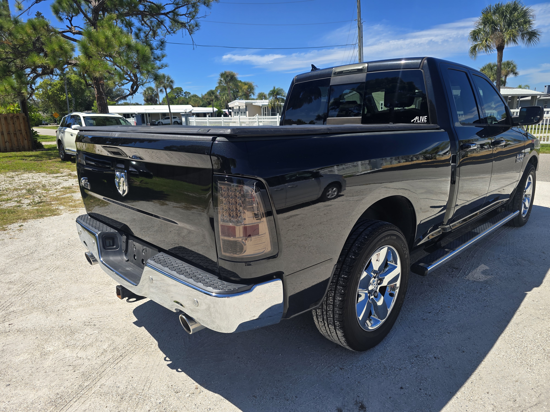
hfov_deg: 73.9
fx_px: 365
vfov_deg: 58.9
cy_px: 206
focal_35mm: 23
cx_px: 275
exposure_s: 1/814
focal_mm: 6.3
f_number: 1.7
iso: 12
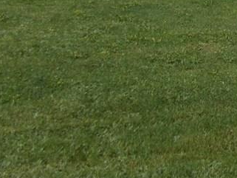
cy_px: -78
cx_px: 269
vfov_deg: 16.4
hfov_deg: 22.1
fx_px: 568
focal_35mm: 83
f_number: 8
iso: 80
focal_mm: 4.6
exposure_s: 1/200
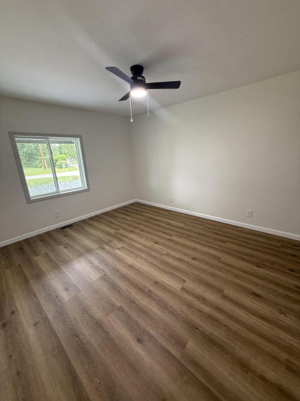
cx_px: 150
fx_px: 162
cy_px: 200
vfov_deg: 102.1
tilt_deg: -15.5
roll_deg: +2.7
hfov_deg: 85.7
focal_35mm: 14
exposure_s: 1/99
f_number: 2.2
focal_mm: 2.22
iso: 320
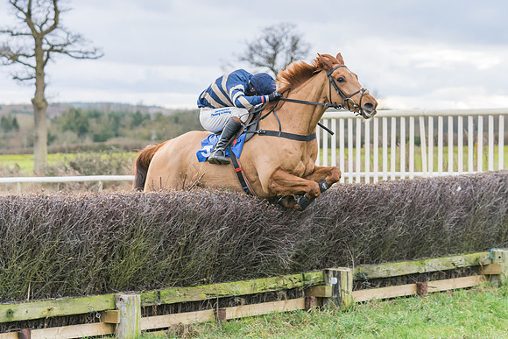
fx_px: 1709
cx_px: 284
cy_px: 111
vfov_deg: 11.3
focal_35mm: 121
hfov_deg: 16.9
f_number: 2.8
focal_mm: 83
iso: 800
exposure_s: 1/1000
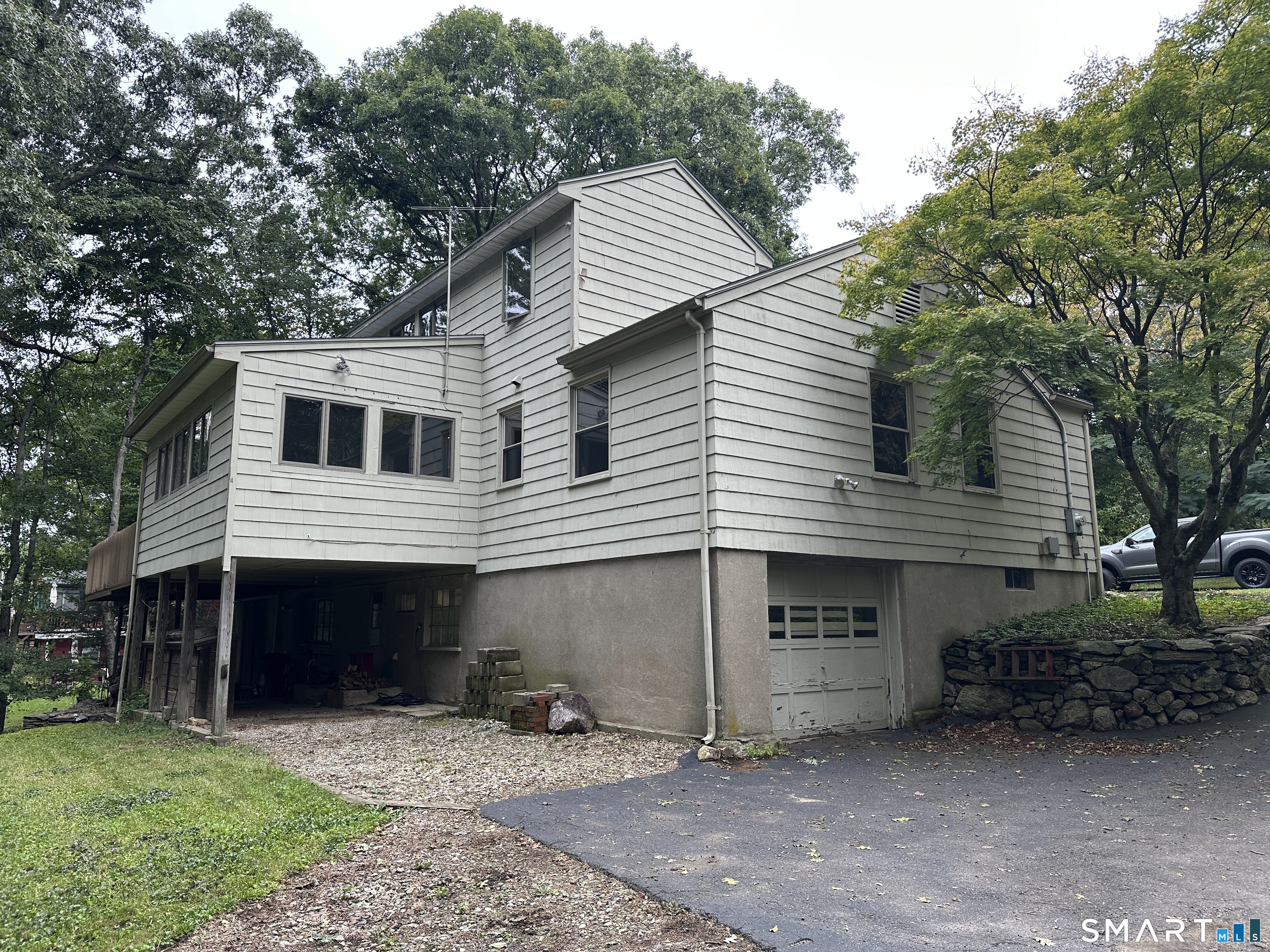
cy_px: 476
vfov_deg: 56.8
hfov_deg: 71.6
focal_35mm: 24
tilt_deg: +9.7
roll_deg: +0.5
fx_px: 881
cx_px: 635
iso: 80
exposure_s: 1/503
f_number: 1.78
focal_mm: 6.86
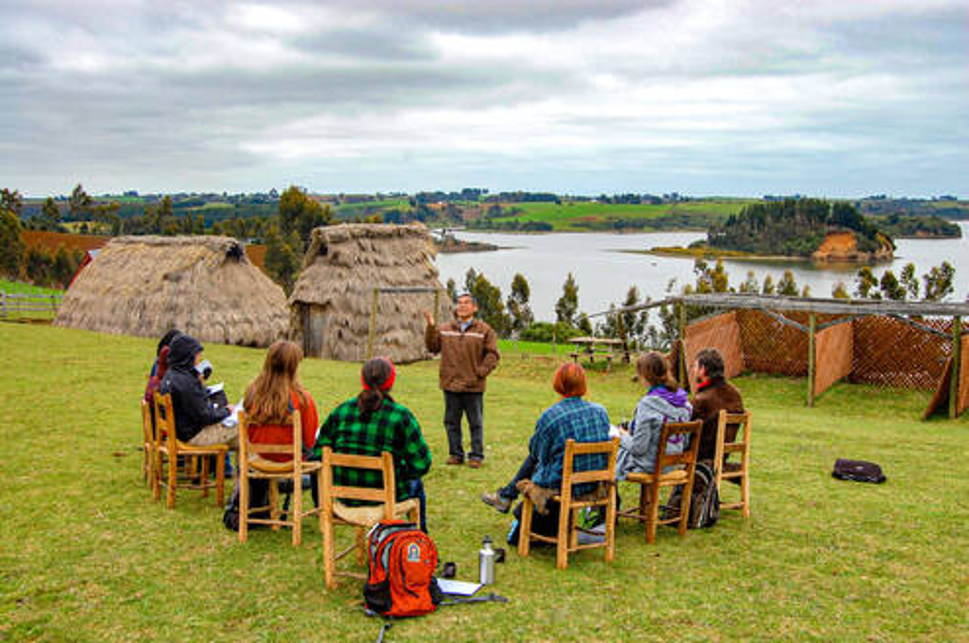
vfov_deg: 43.5
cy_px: 322
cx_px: 484
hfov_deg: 62.0
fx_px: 806
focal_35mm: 30
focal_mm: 20
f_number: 7.1
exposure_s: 1/200
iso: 200
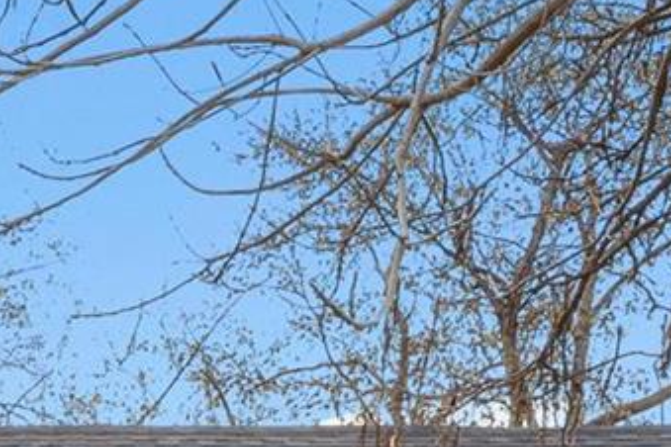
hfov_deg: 11.8
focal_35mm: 170
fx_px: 3168
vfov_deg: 7.7
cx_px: -162
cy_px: 910
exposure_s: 1/400
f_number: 8
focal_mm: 18
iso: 400
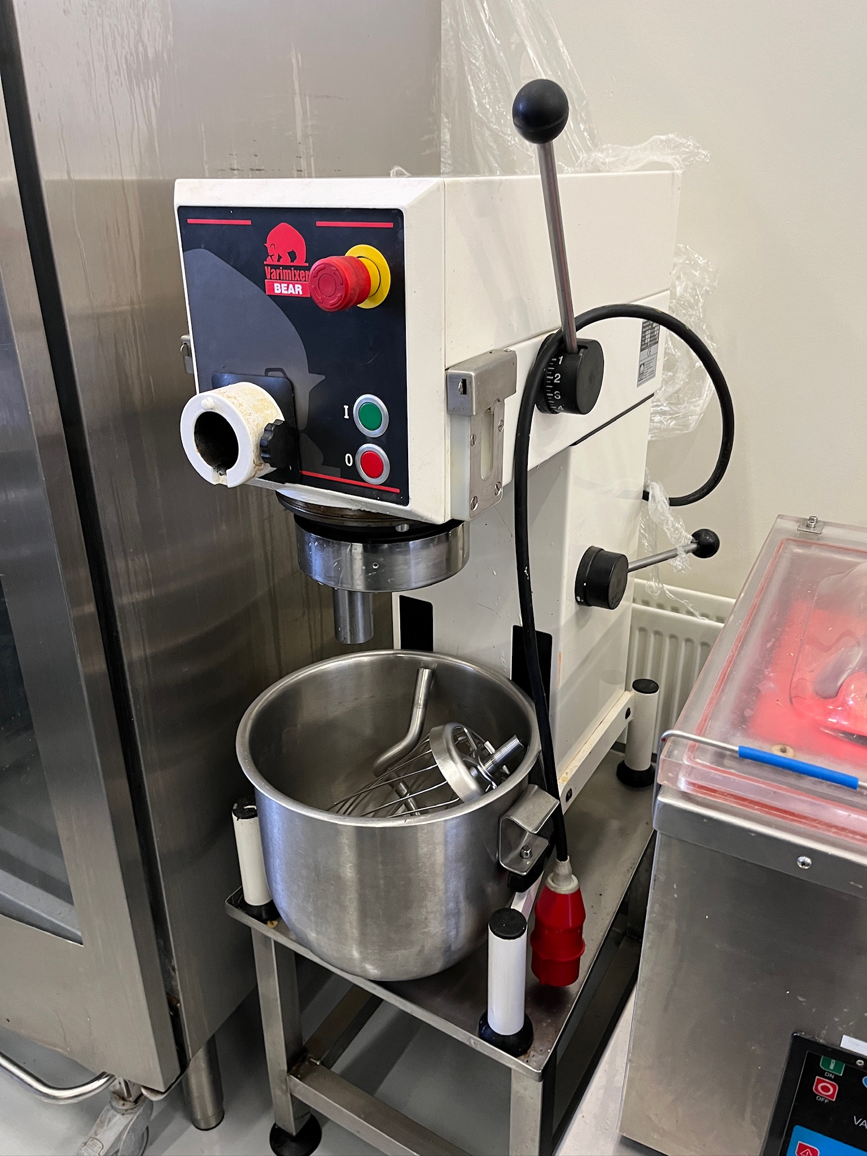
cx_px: 434
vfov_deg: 67.3
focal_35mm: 26
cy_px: 578
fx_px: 868
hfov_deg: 53.1
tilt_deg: -25.4
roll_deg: +0.4
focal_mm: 5.1
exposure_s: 1/50
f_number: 1.6
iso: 160
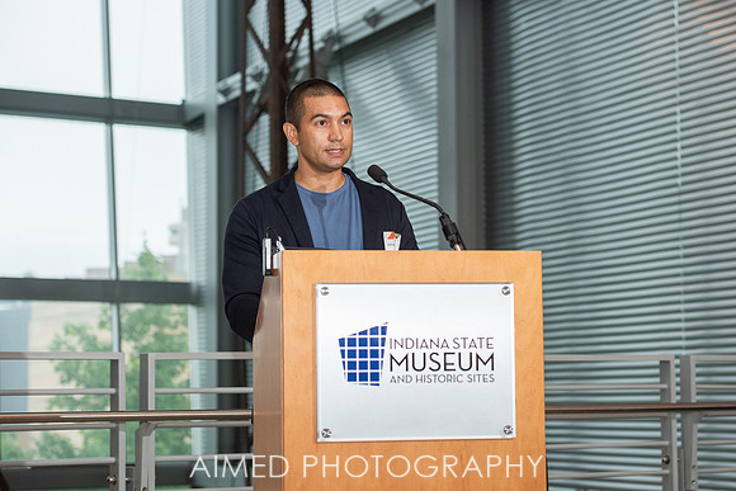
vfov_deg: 14.4
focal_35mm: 95
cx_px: 405
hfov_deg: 21.4
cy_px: 225
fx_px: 1943
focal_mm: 85
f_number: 5
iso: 1250
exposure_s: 1/200
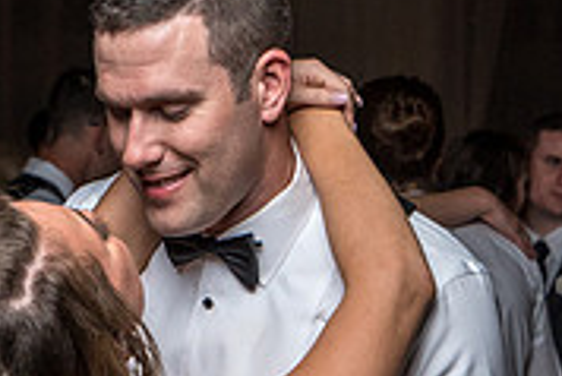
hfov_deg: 15.2
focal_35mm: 135
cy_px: 299
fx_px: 2109
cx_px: 242
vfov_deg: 10.2
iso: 2000
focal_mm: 35
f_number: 4
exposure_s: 1/200
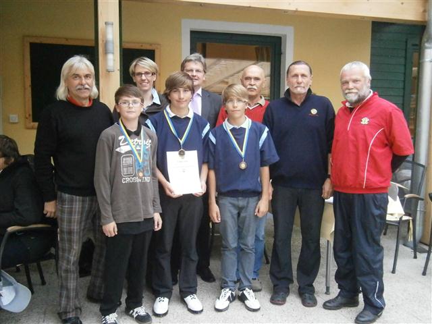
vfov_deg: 39.7
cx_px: 216
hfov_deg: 51.4
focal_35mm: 36
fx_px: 449
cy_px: 162
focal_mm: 6.4
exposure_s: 1/60
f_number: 3.1
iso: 800
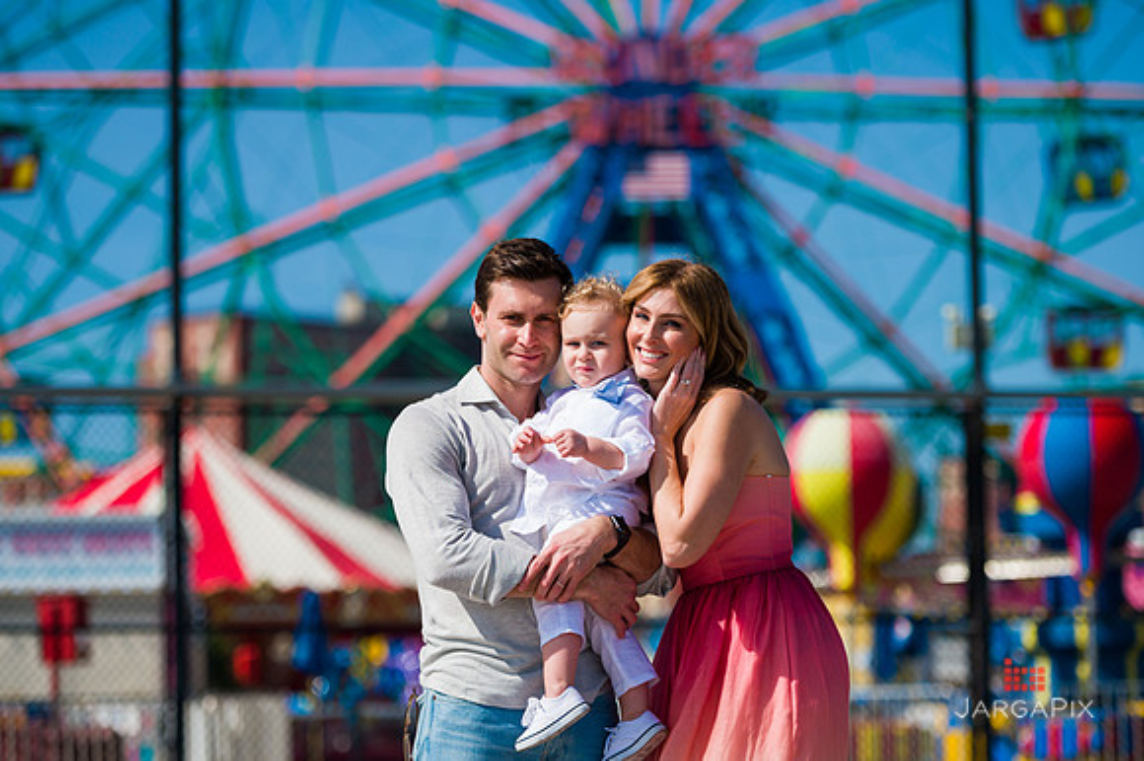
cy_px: 380
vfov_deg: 11.8
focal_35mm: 116
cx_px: 572
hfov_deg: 17.7
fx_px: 3684
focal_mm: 116
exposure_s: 1/6400
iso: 200
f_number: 3.2
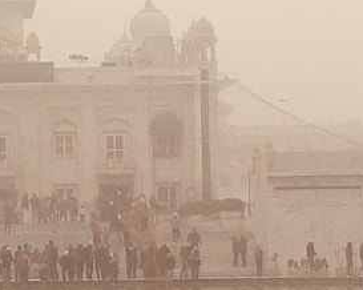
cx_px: -89
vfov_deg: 9.3
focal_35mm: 166
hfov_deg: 11.4
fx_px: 1782
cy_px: 146
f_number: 2.2
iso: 25
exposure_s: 1/916
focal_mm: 4.15
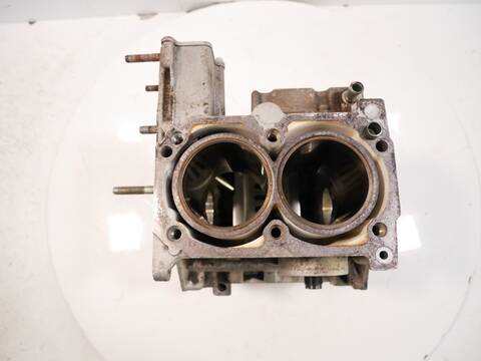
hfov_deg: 71.6
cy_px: 180
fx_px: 333
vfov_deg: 56.8
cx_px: 240
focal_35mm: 24
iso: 640
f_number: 3.5
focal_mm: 12
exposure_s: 1/60
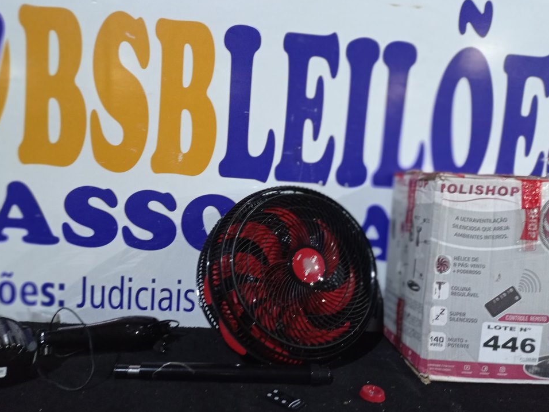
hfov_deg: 60.0
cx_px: 272
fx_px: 476
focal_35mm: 30
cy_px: 214
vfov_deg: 46.8
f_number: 1.79
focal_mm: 4.7
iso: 575
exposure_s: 1/24
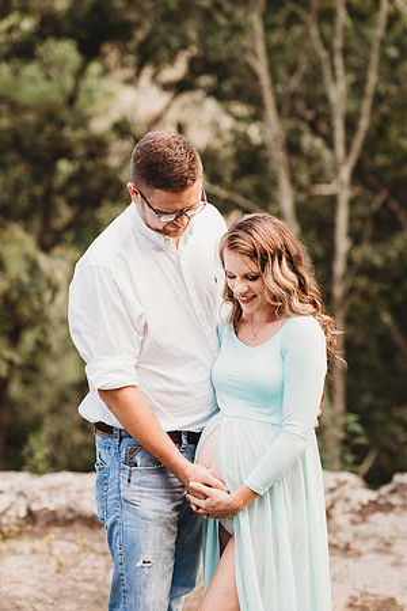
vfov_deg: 23.9
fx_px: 1441
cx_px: 204
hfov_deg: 16.1
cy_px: 306
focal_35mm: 85
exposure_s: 1/200
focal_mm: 85
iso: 160
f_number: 2.5
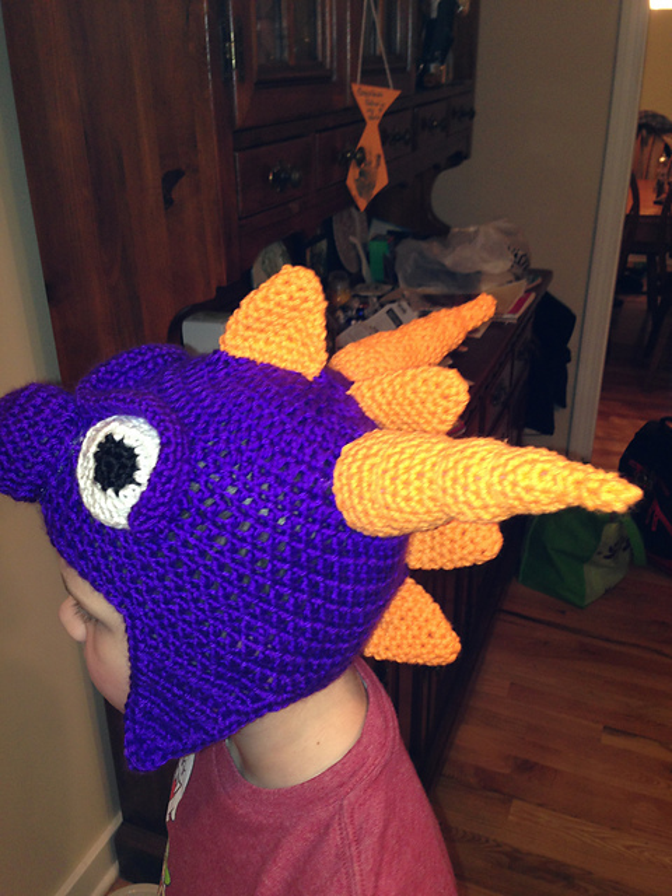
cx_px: 336
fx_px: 854
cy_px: 448
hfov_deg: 42.9
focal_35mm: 33
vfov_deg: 55.4
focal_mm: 4.12
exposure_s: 1/20
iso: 64
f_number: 2.4
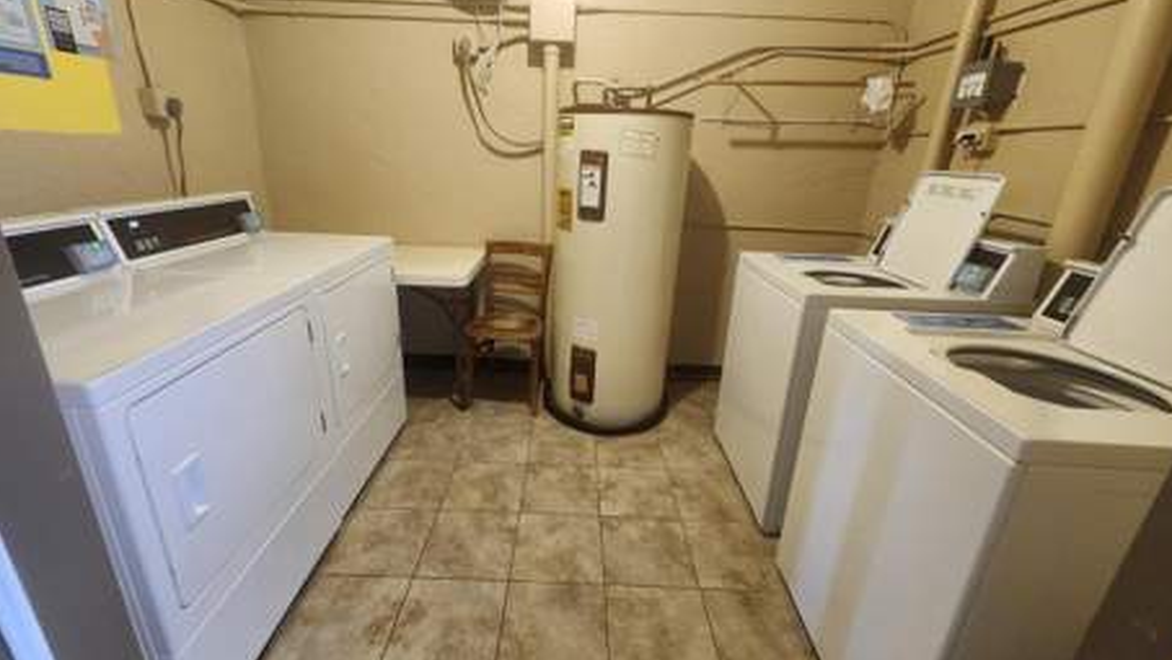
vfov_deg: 70.4
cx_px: 577
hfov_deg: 103.0
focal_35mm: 15
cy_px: 304
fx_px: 466
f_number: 2.2
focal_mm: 1.74
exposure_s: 1/40
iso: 400
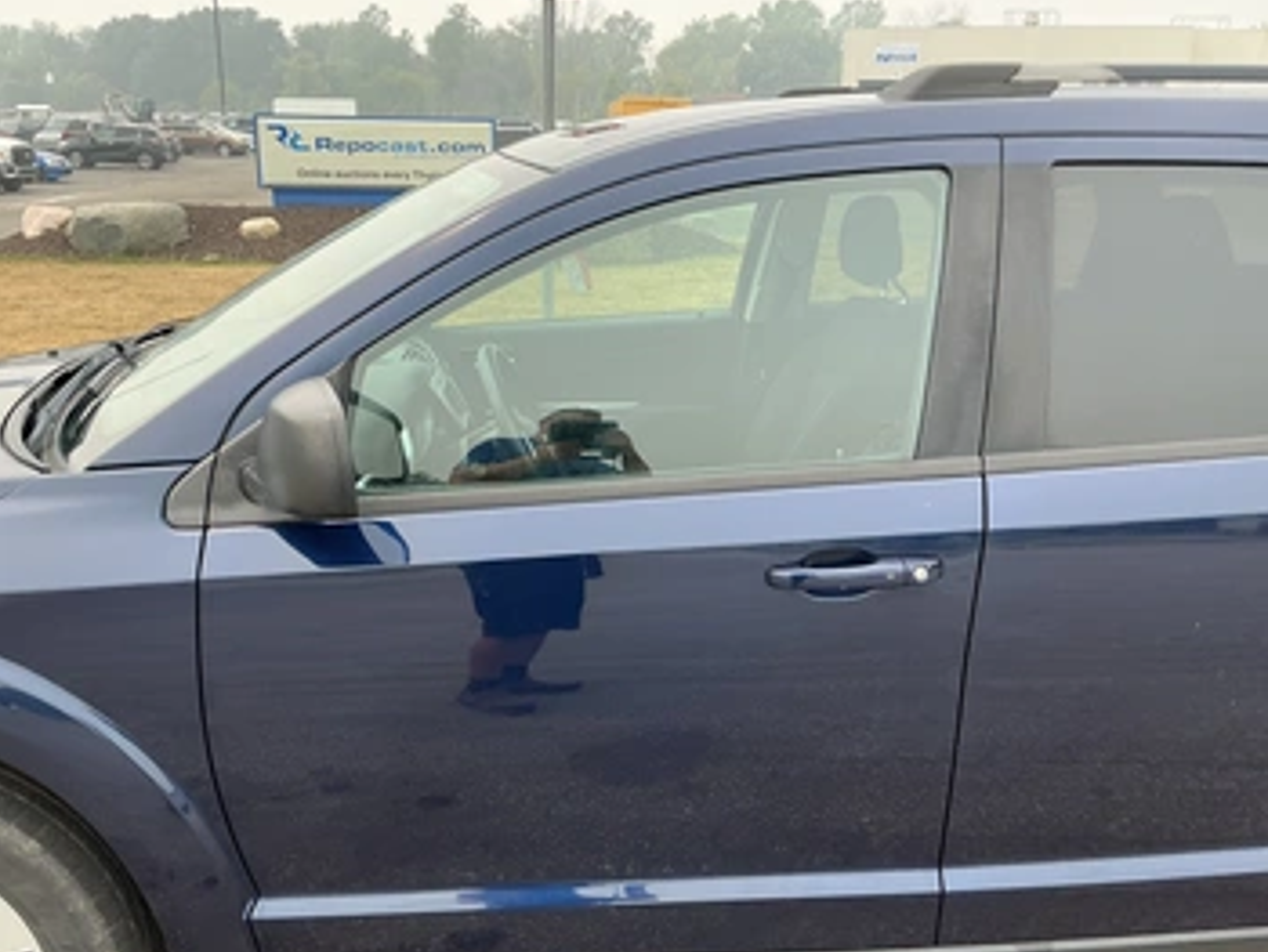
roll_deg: -1.2
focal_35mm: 32
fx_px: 1173
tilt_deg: -17.3
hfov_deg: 56.8
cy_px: 500
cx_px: 605
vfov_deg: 44.2
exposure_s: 1/529
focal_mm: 3
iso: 25
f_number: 1.8
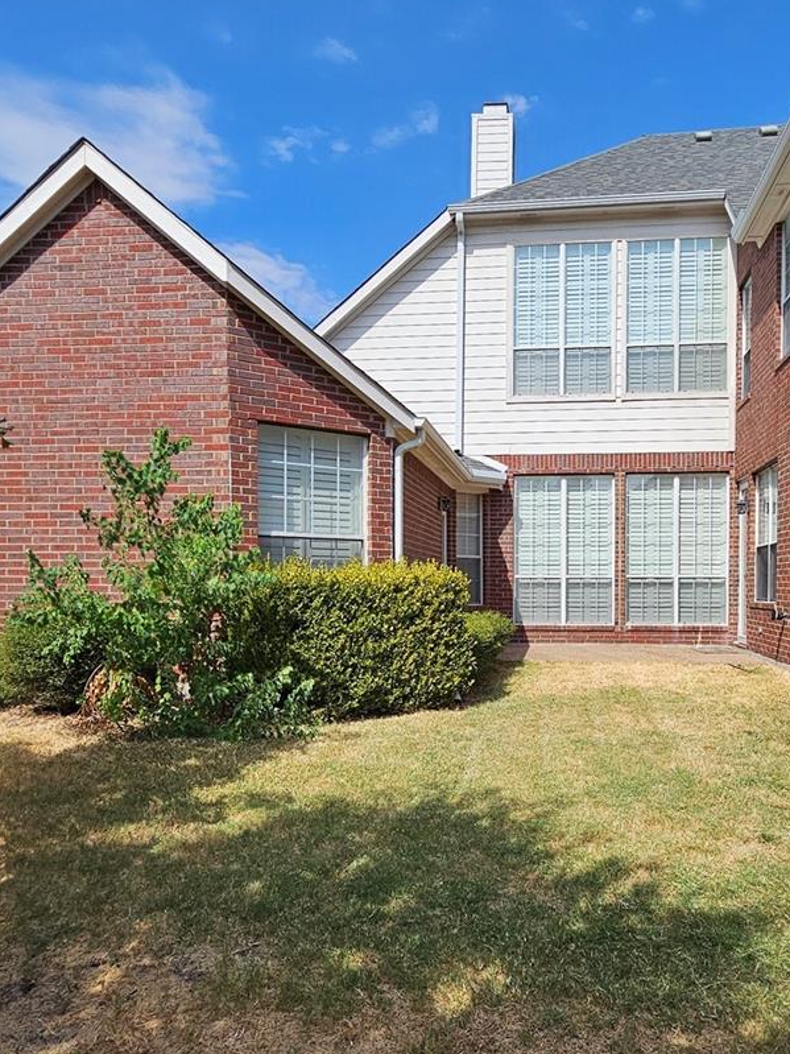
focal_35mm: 25
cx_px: 481
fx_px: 761
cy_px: 598
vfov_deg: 69.1
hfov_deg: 54.4
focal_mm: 2.2
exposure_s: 1/2953
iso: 50
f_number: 2.2
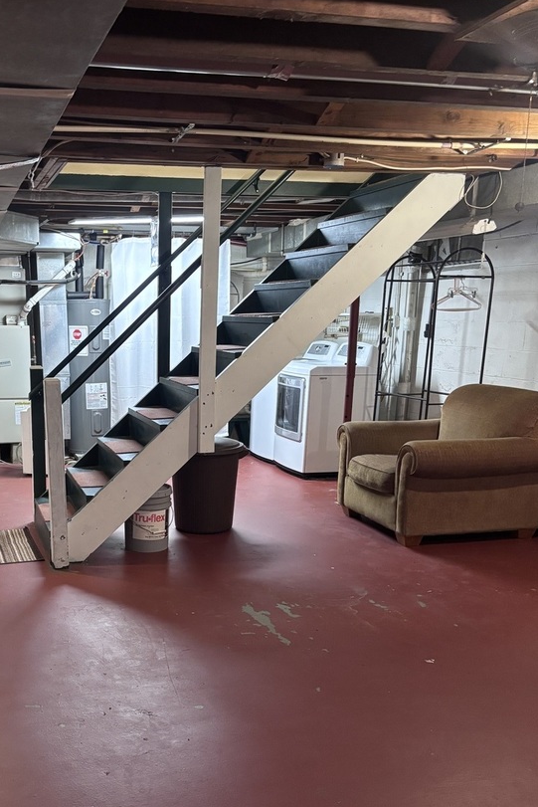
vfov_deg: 52.6
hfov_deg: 36.1
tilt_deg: -12.4
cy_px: 502
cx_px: 140
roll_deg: -0.2
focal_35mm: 36
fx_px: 807
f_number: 1.6
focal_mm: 5.96
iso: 500
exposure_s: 1/40
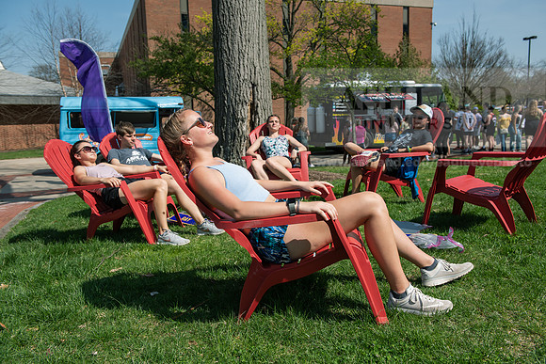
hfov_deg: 58.7
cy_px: 182
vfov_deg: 41.1
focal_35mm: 32
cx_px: 273
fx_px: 485
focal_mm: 32
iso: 125
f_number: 5.6
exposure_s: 1/1250
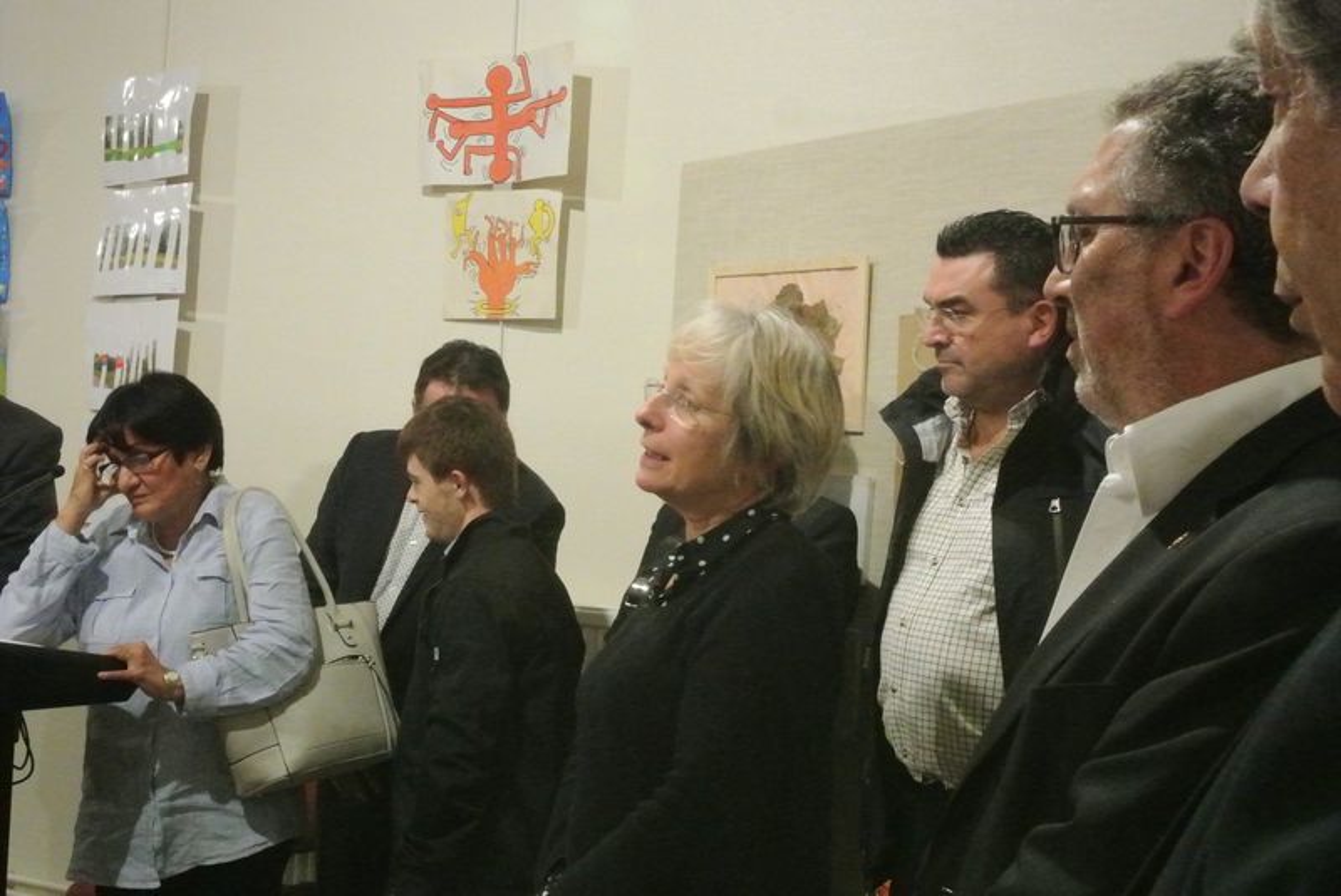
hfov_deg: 46.4
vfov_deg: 32.0
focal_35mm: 42
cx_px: 670
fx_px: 1566
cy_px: 448
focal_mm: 15.7
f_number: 13
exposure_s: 1/60
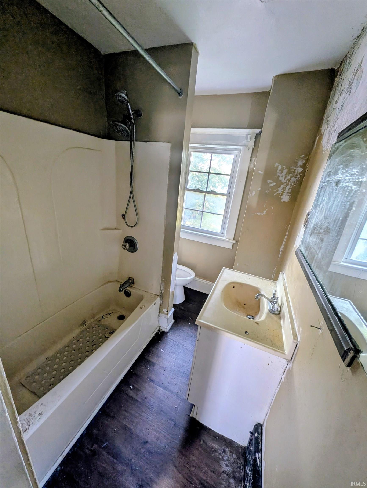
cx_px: 184
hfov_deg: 94.6
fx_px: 169
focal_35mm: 12
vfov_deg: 110.5
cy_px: 244
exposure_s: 1/49.4
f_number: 1.7
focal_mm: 2.02
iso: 52
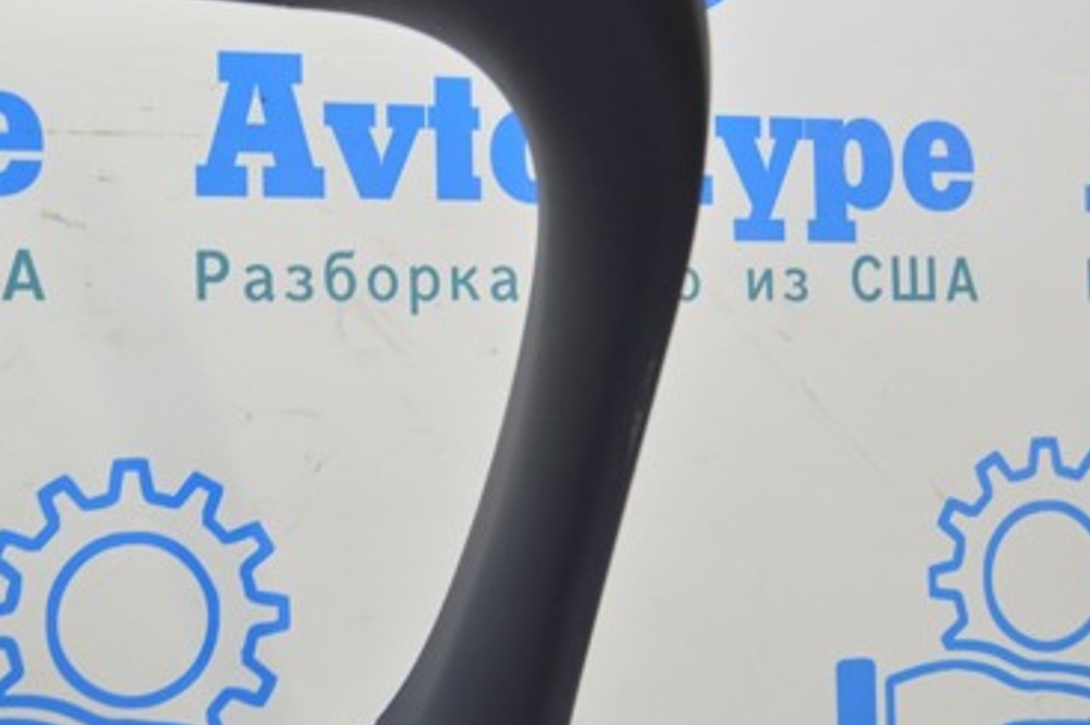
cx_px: 398
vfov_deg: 20.0
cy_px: 343
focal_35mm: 68
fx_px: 2057
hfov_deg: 29.5
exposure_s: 1/20
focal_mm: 26
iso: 400
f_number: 5.6
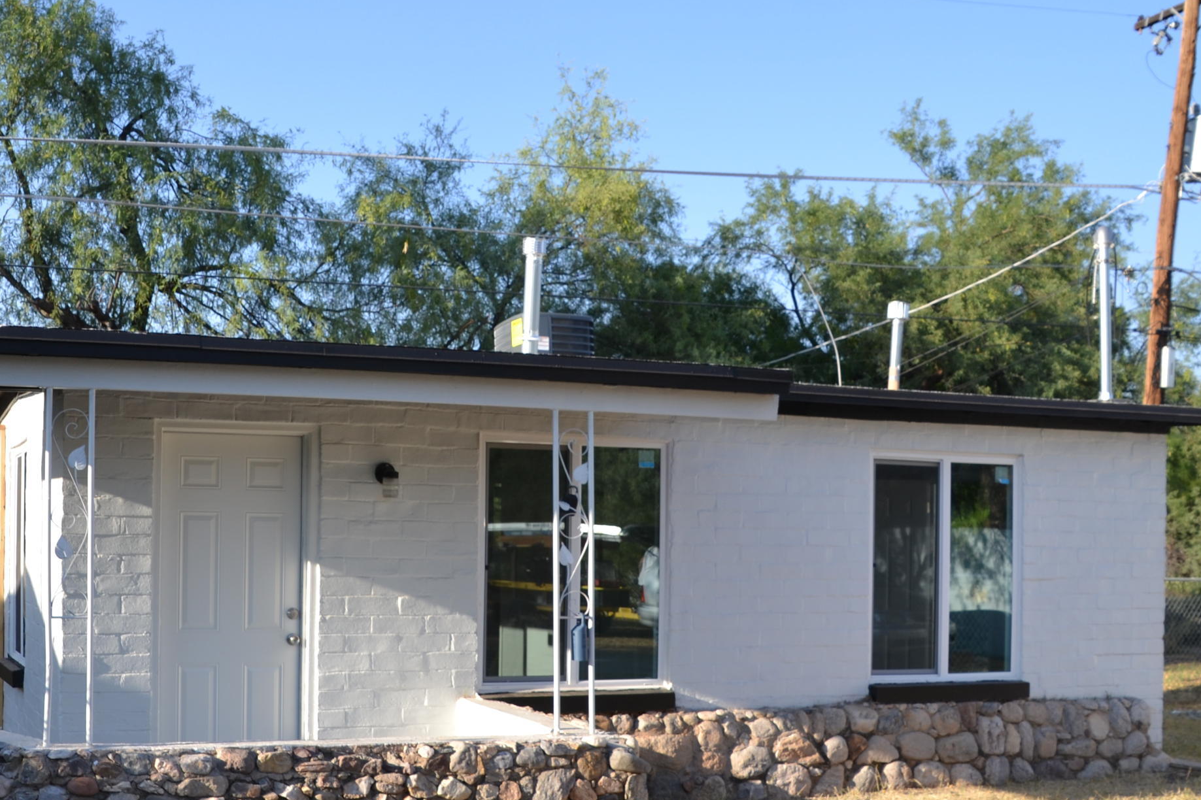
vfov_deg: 27.4
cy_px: 505
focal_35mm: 49
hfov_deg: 39.8
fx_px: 1634
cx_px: 395
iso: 100
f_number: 7.1
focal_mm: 20
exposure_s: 1/200
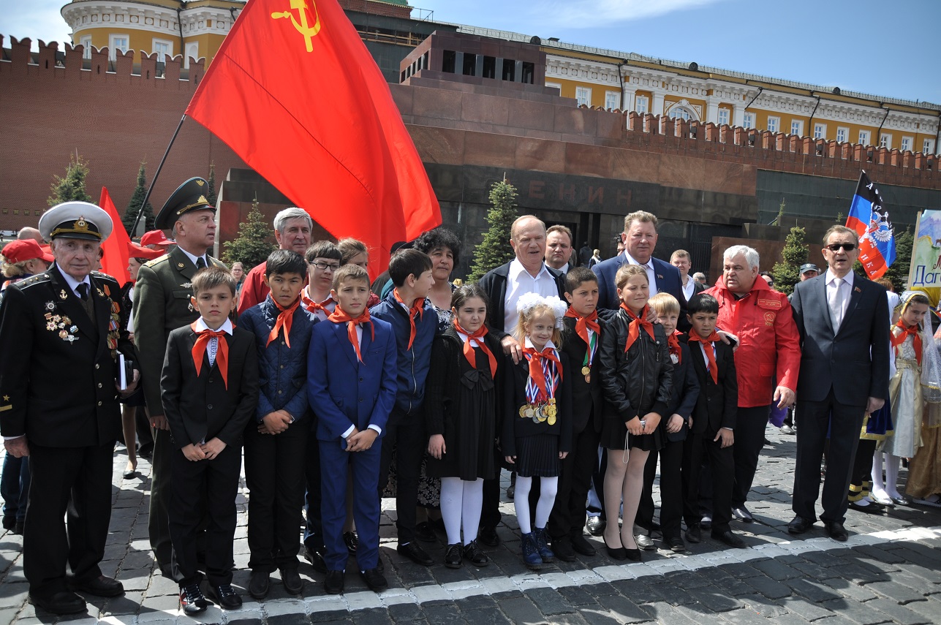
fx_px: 705
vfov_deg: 47.8
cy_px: 312
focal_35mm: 27
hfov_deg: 67.4
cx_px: 470
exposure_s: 1/1000
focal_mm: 18
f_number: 4
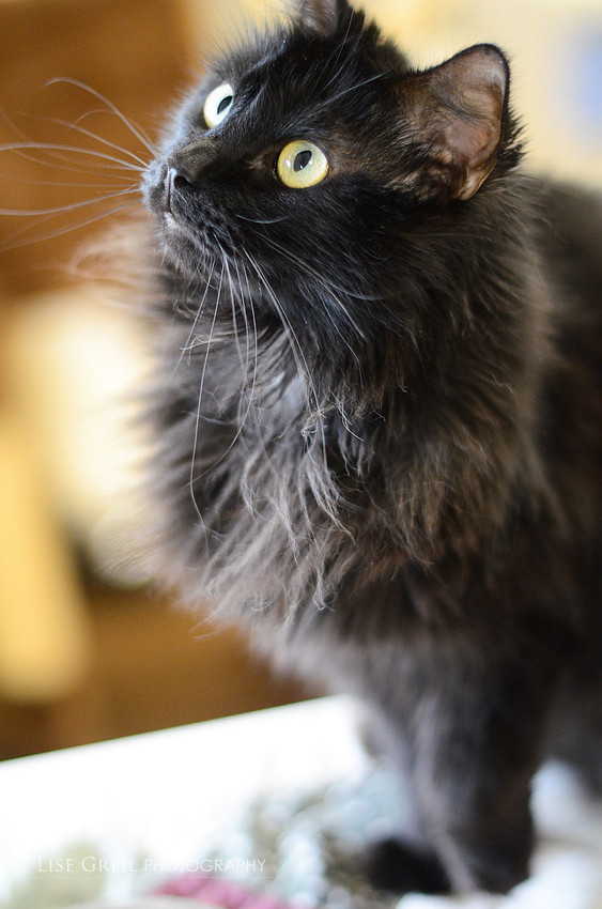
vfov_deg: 27.0
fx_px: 1890
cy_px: 454
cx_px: 301
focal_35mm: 75
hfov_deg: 18.1
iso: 1600
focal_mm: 50
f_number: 1.4
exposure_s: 1/160
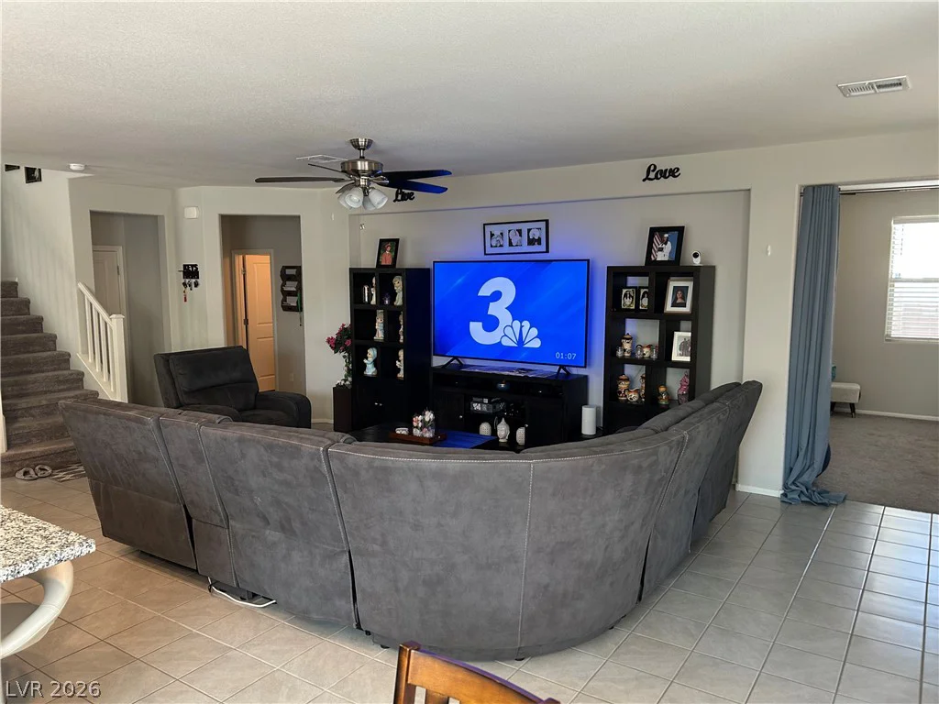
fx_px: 705
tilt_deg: -6.3
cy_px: 352
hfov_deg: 67.3
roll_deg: +1.7
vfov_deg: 53.1
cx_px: 470
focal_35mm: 26
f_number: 1.5
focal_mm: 5.7
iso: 125
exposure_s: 1/60
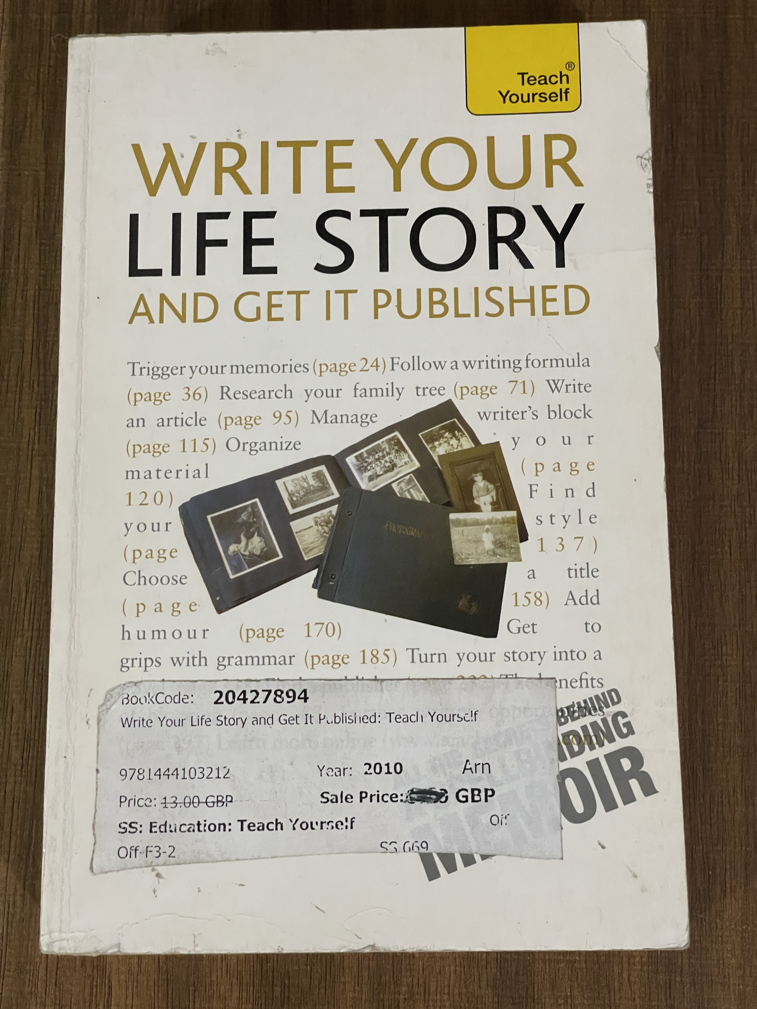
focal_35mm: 52
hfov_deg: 28.0
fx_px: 1516
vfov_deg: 36.8
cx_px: 378
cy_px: 504
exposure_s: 1/60
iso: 500
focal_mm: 6
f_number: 2
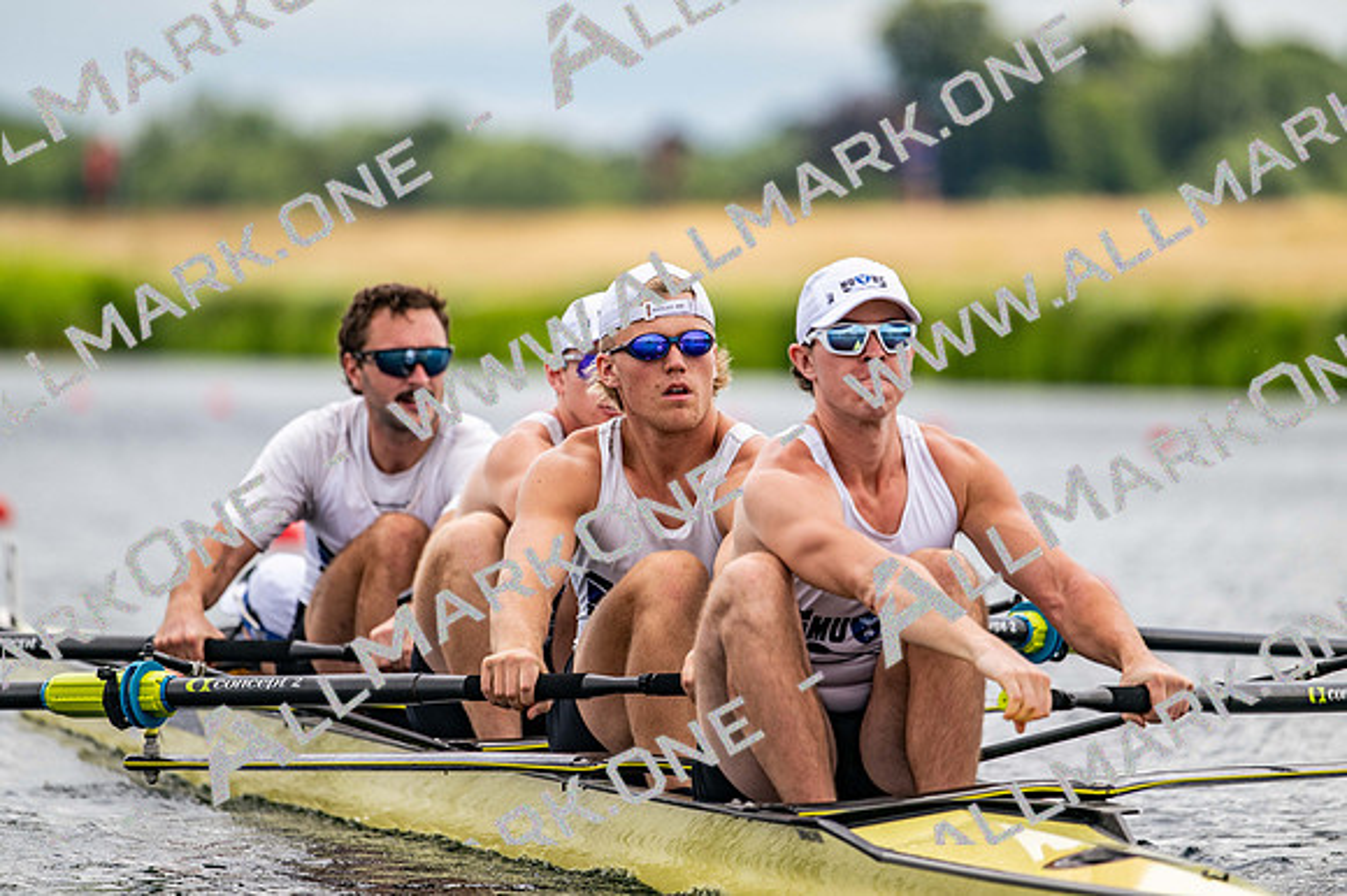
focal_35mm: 400
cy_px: 448
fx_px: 14961
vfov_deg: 3.4
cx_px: 674
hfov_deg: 5.2
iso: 320
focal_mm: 400
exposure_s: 1/2500
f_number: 4.5
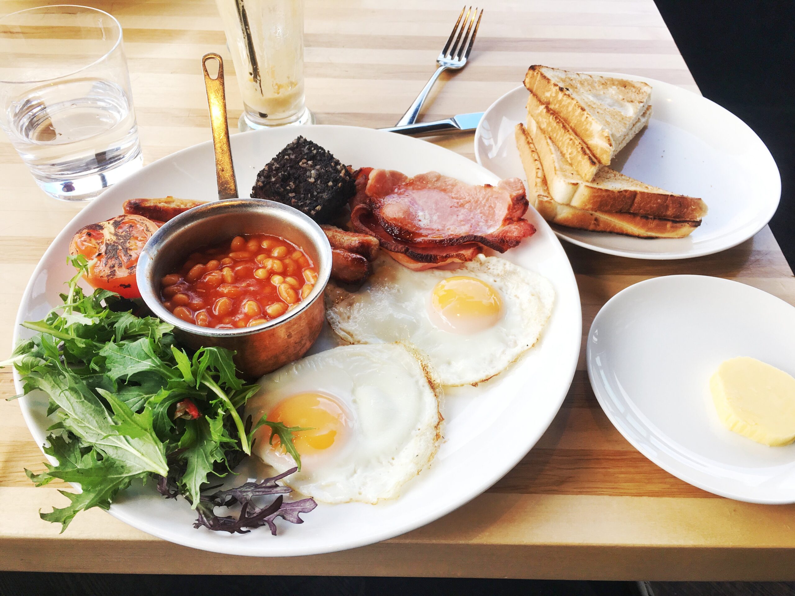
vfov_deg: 48.2
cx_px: 398
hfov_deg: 61.7
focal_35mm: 29
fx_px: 666
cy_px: 298
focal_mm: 4.15
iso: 25
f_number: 2.2
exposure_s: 1/100
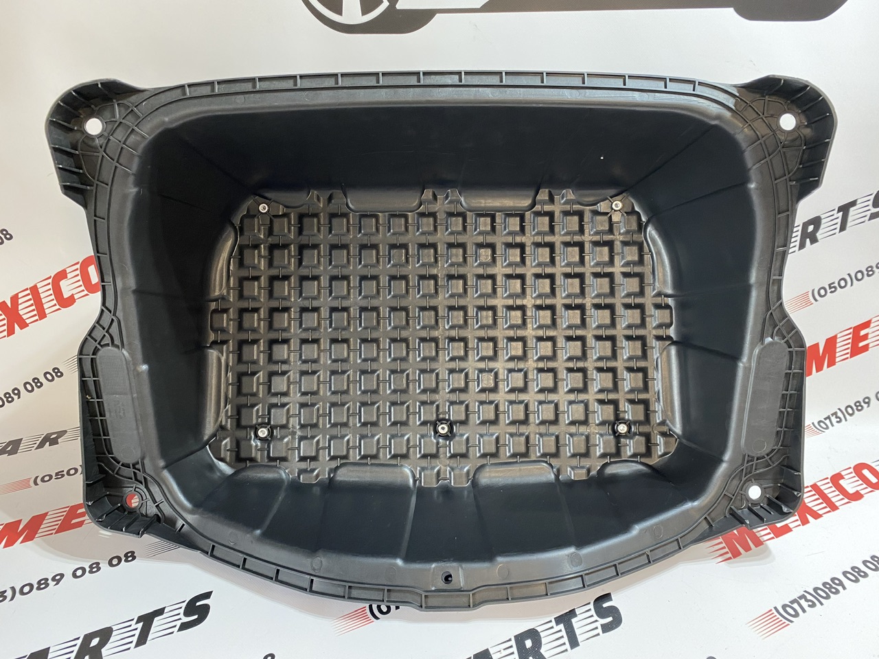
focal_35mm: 26
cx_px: 440
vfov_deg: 53.1
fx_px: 660
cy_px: 330
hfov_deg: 67.3
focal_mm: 4.25
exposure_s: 1/60
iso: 160
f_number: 1.8
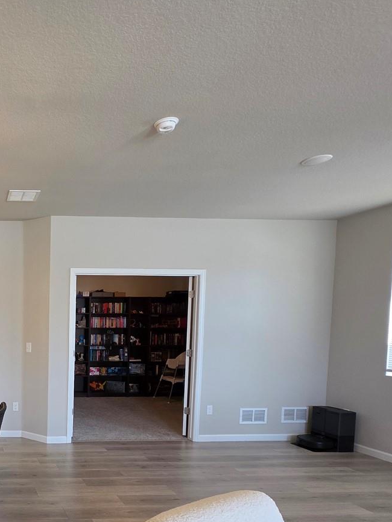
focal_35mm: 24
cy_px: 347
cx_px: -11
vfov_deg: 69.6
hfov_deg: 46.3
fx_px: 362
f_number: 1.9
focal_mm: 2.2
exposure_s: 1/120
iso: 100
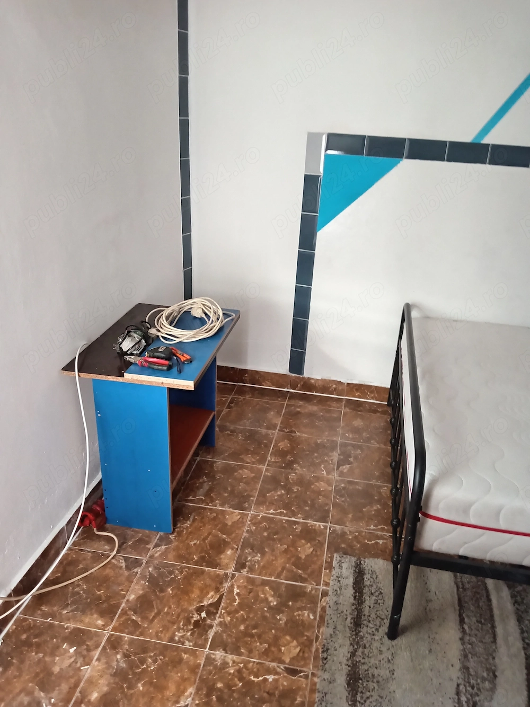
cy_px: 354
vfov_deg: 65.3
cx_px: 265
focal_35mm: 27
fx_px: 551
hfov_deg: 51.3
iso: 3053
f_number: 1.8
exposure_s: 1/33.3
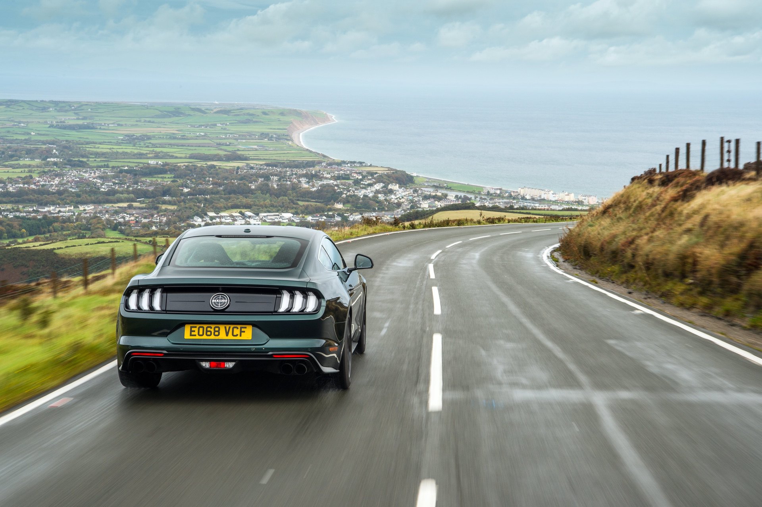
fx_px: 1481
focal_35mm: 70
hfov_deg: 28.9
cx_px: 381
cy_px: 254
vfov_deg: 19.4
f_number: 18
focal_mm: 70
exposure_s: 1/20
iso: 400
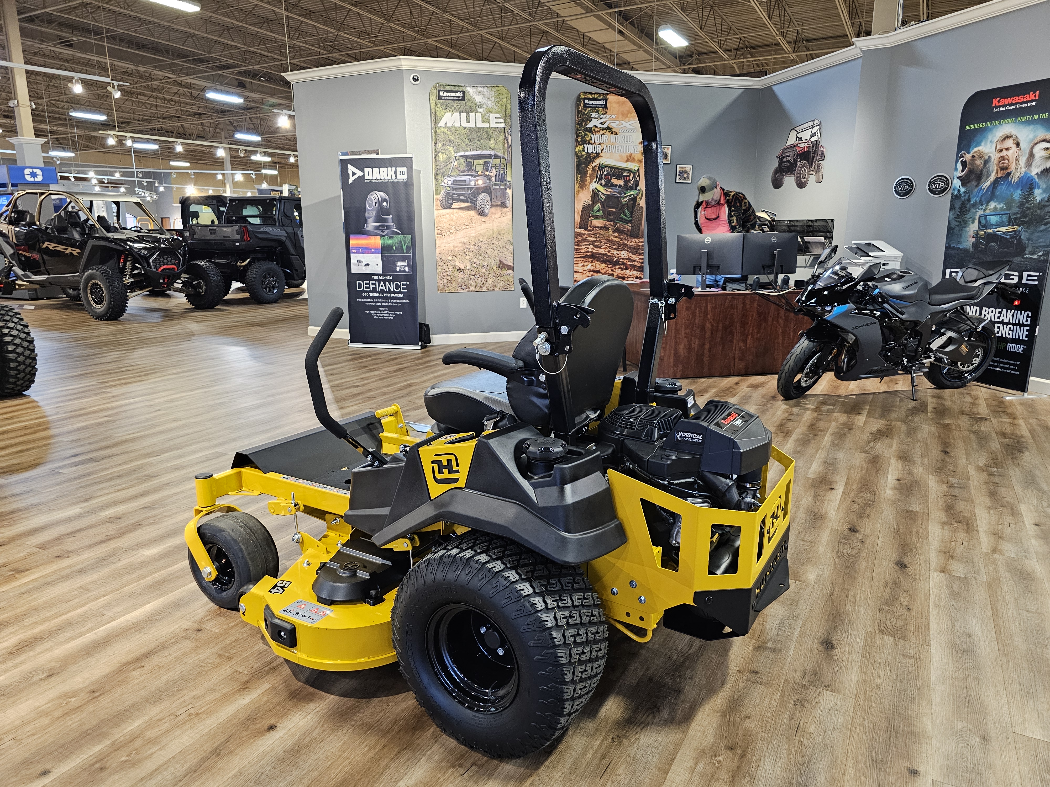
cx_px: 525
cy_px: 394
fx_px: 698
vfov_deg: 58.9
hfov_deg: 73.9
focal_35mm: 23
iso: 640
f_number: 1.7
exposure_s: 1/60
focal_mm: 6.3
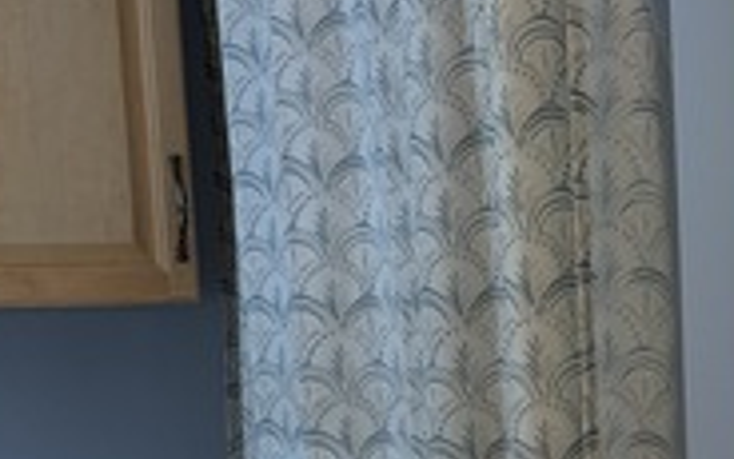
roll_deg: +1.2
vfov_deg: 12.6
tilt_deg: -8.9
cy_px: 605
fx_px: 2000
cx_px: 746
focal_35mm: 100
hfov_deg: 20.1
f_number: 1.6
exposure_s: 1/60
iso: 80
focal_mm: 5.96
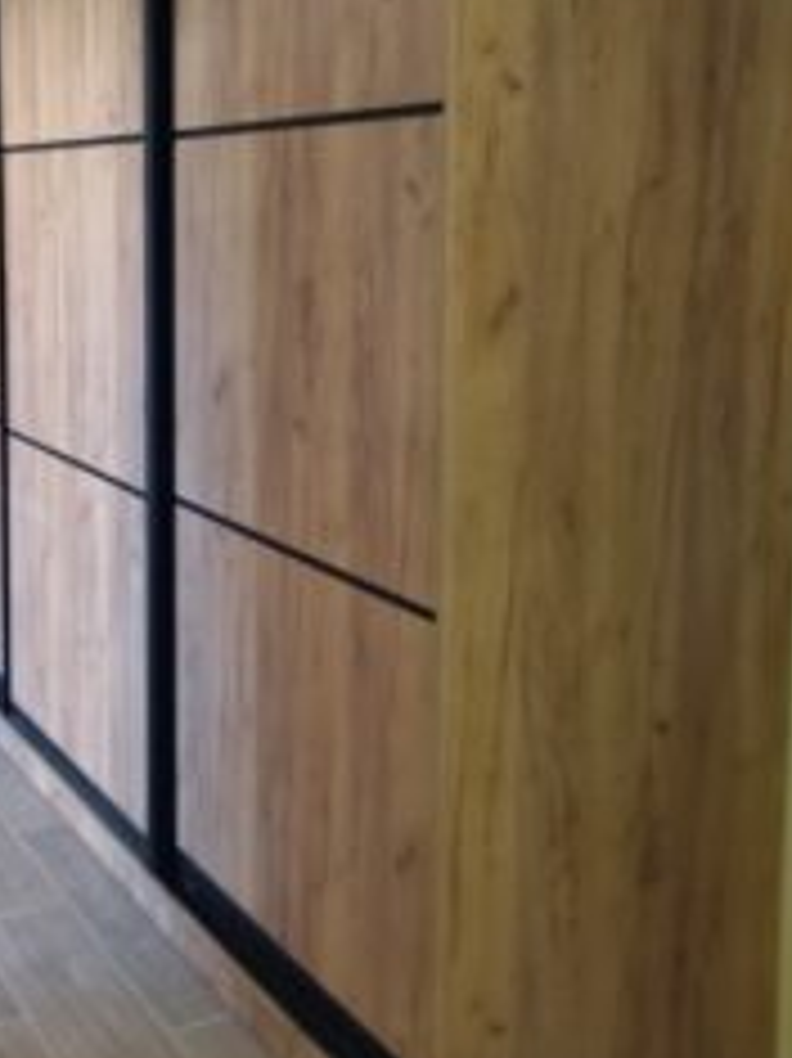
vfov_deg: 40.7
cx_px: 140
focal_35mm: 46
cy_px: 342
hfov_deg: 30.6
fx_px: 1405
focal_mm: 4.74
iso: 347
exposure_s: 1/25
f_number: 1.79
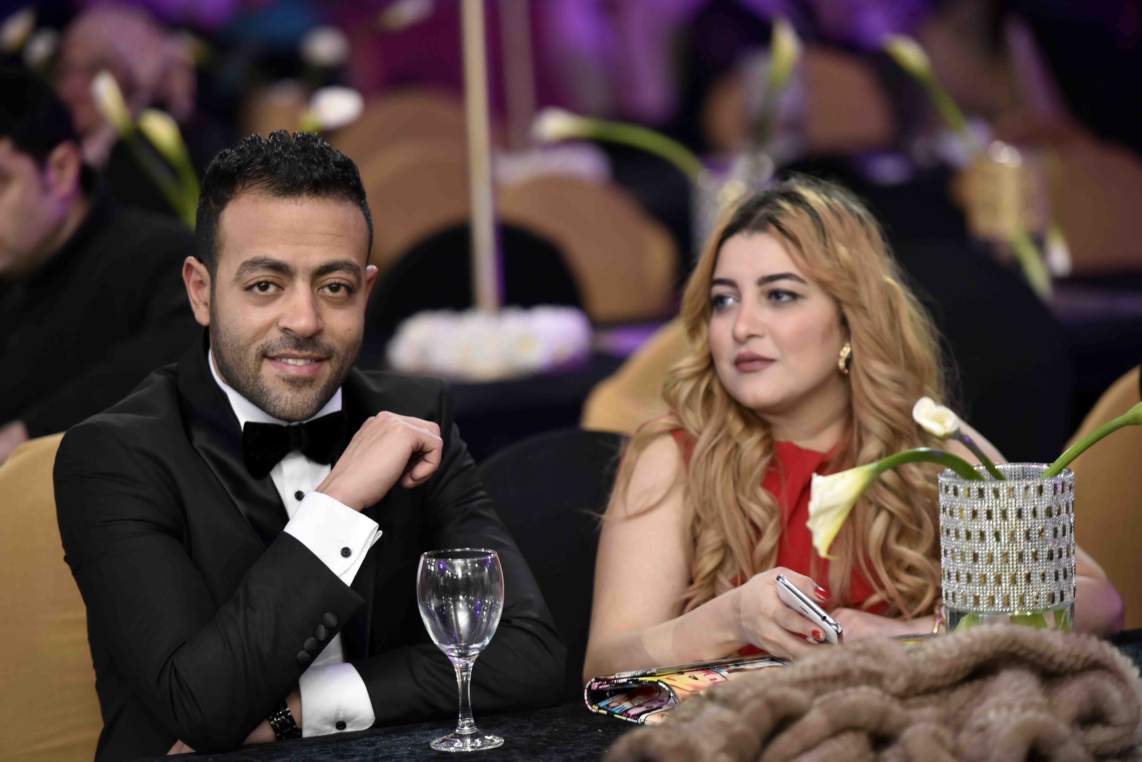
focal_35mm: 170
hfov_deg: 12.1
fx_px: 5394
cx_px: 571
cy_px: 381
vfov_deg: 8.1
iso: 1400
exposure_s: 1/100
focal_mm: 170
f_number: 2.8
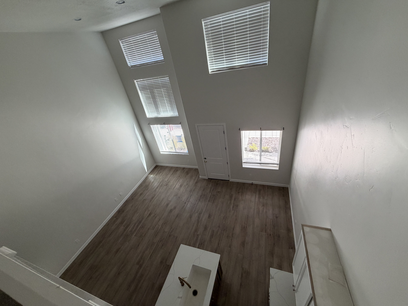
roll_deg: +10.2
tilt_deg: -32.3
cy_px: 153
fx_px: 165
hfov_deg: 102.1
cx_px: 204
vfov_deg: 85.7
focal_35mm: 14
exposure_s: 1/121
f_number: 2.2
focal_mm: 2.22
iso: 200
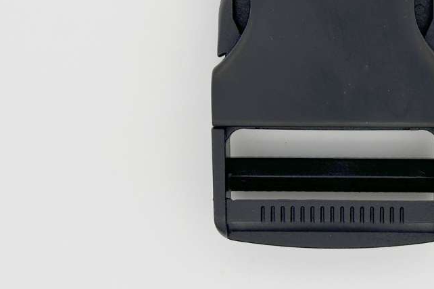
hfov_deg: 18.1
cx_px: 328
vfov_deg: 12.1
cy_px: -5
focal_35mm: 112
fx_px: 1350
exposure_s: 1/1751
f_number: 1.78
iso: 64
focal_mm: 6.86
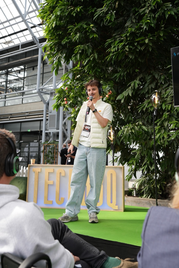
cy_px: 134
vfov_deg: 49.6
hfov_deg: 34.2
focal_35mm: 39
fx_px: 291
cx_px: 90
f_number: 4
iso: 100
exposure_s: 1/80
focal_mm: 26
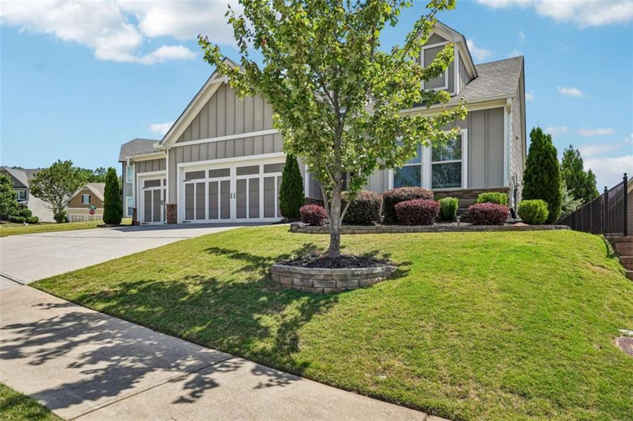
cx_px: 316
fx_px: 395
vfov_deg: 56.1
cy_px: 210
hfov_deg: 77.3
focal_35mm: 22
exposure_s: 1/2500
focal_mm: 22.5
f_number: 8
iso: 800
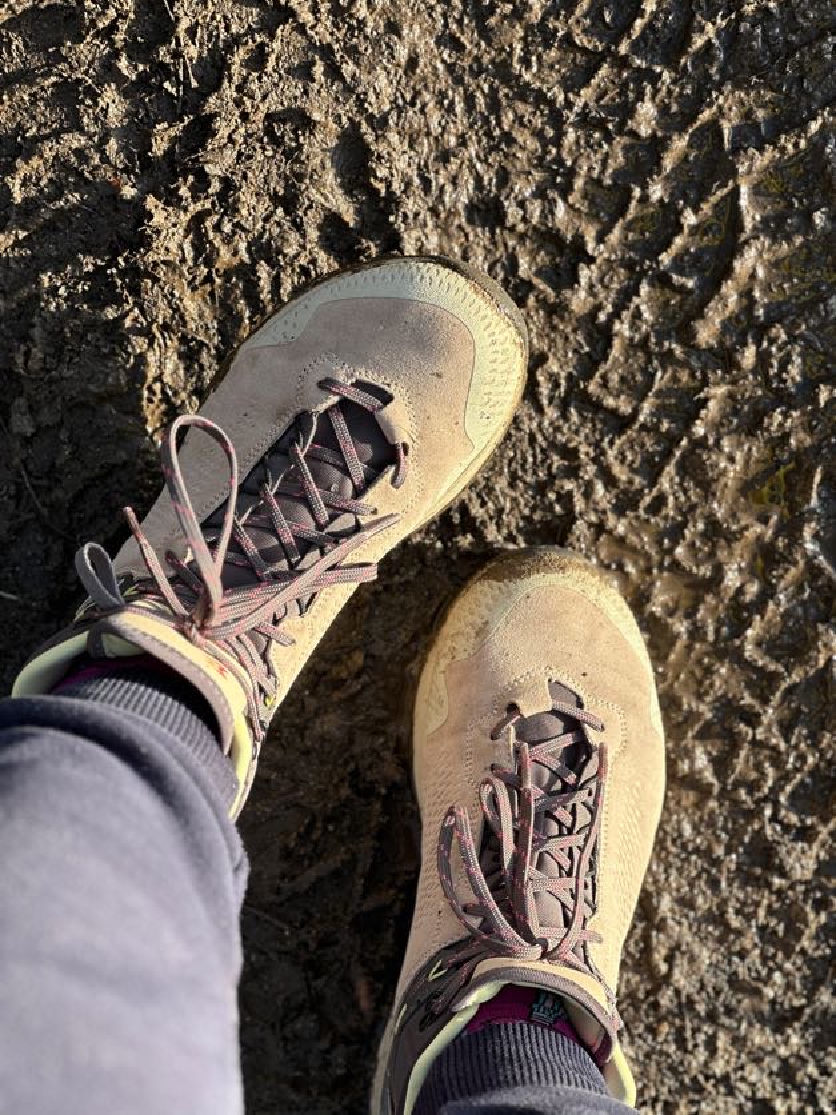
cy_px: 558
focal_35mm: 77
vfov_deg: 25.3
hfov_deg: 19.1
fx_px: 2479
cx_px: 418
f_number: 2.8
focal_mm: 9
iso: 25
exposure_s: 1/121
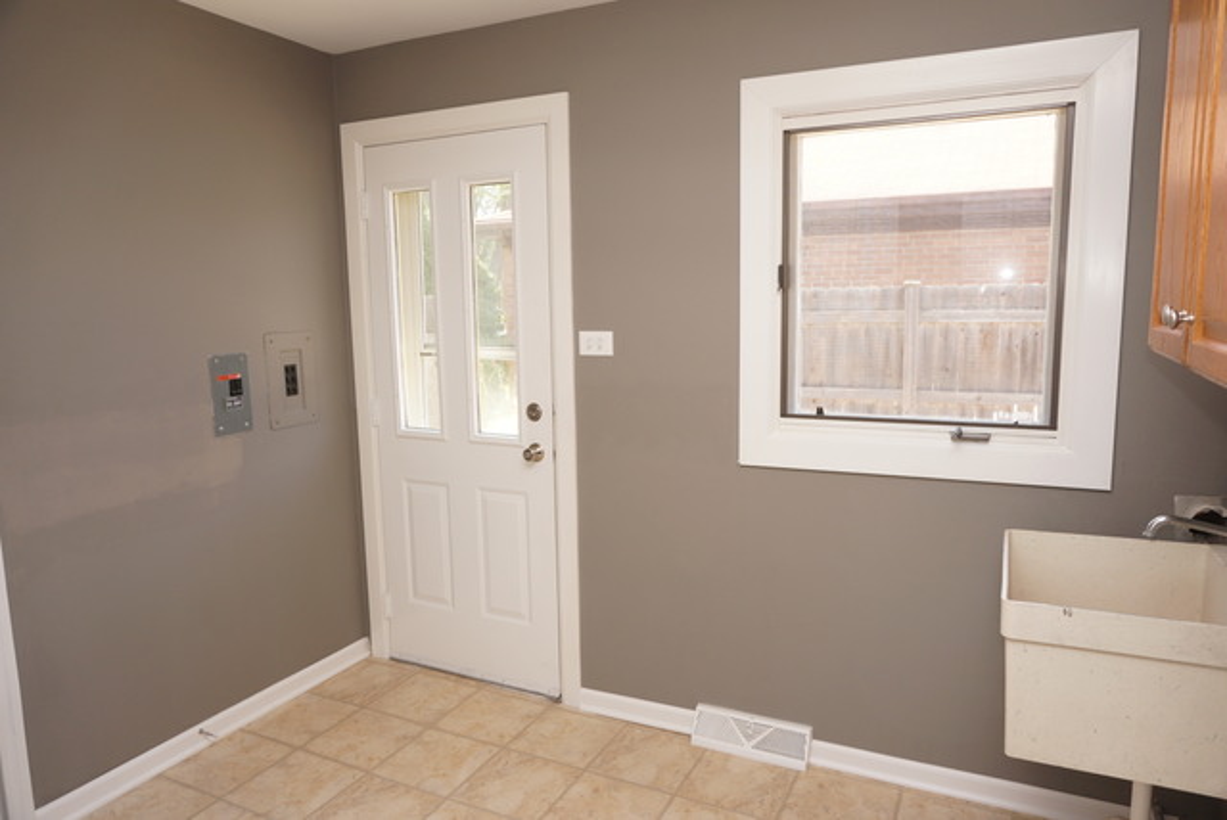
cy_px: 410
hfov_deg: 73.7
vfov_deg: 53.2
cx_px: 614
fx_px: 819
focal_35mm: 24
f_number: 4
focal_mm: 16
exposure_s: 1/60
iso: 160
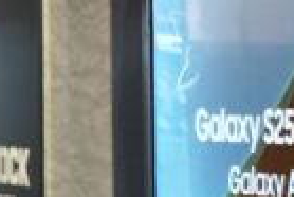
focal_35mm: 295
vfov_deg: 4.7
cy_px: 12
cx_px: -670
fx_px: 2412
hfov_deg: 6.3
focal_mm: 40
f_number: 4
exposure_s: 1/160
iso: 1000
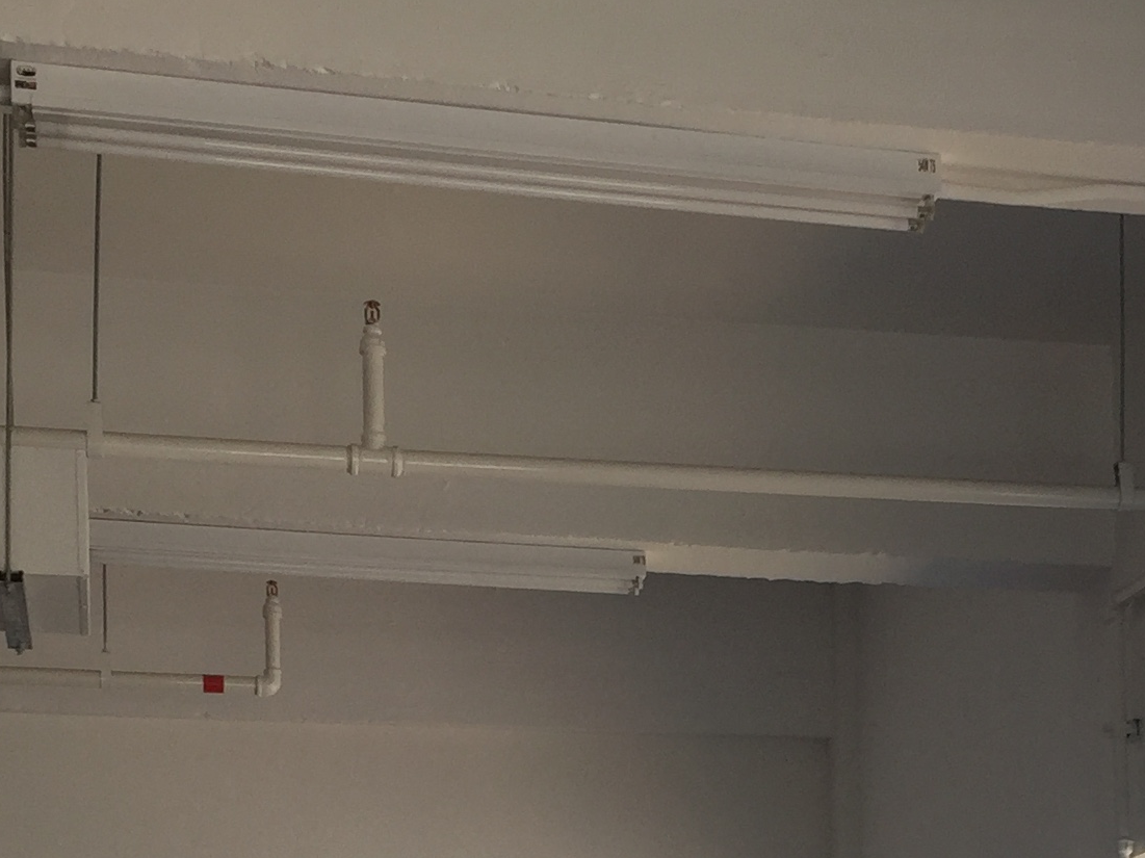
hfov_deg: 22.6
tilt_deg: +3.8
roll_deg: +3.4
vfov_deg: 16.1
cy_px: 1152
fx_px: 2844
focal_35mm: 86
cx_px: 834
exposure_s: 1/234
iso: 32
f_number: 2.2
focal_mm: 4.15
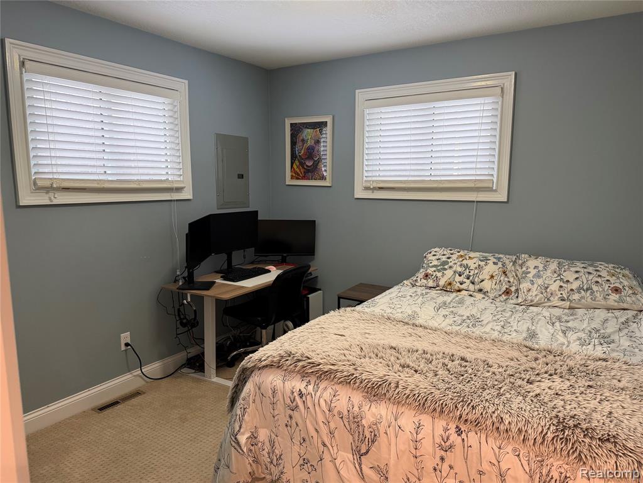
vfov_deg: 56.8
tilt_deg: -8.7
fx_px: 446
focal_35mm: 24
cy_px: 242
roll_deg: -0.2
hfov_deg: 71.6
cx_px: 322
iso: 250
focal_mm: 6.76
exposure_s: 1/60
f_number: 1.78
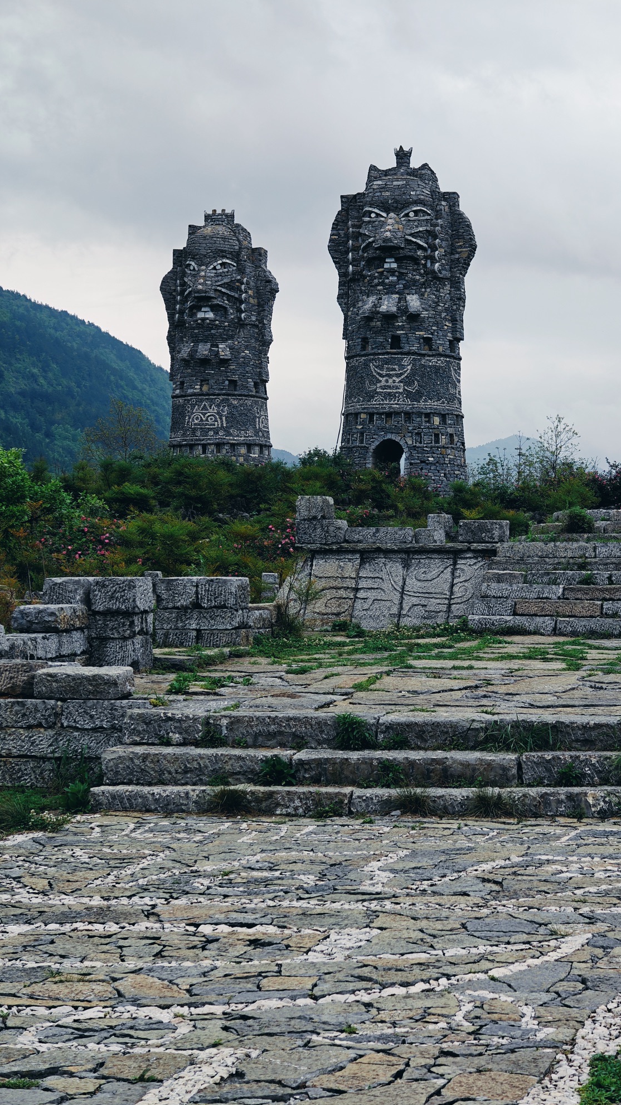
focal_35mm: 77
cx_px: 418
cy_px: 553
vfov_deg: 27.5
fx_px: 2255
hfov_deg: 15.6
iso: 50
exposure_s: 1/611
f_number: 2.6
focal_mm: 13.3
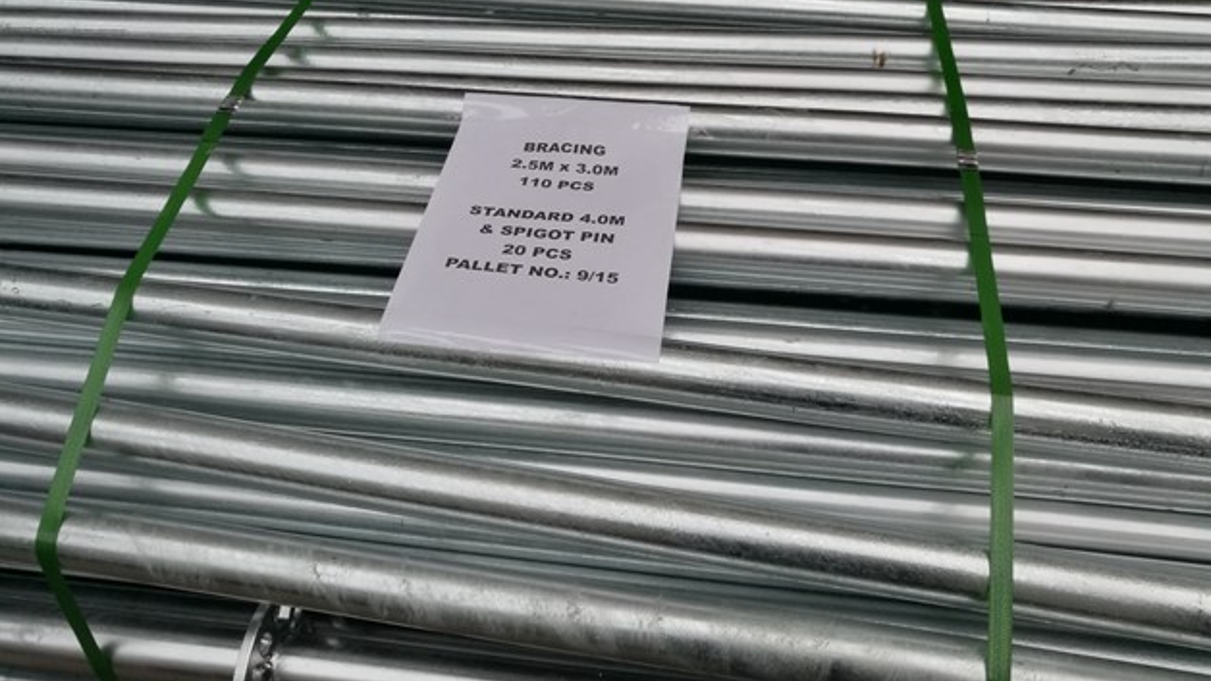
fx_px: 963
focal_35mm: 30
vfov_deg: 38.7
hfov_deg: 64.3
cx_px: 613
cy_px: 253
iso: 160
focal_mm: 4.5
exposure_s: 1/40
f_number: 2.2
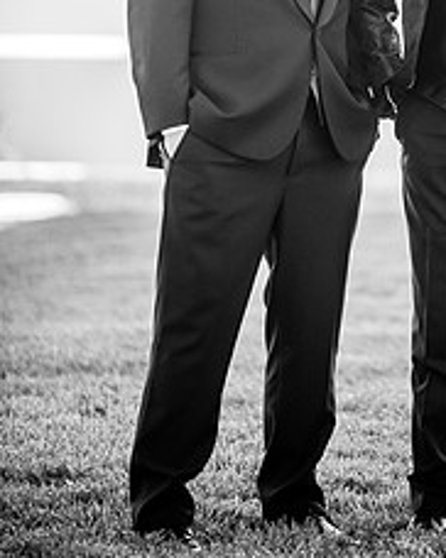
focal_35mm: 324
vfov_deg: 6.0
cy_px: 37
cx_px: 363
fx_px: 5353
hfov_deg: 4.8
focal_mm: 175
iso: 400
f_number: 2.8
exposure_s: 1/1600
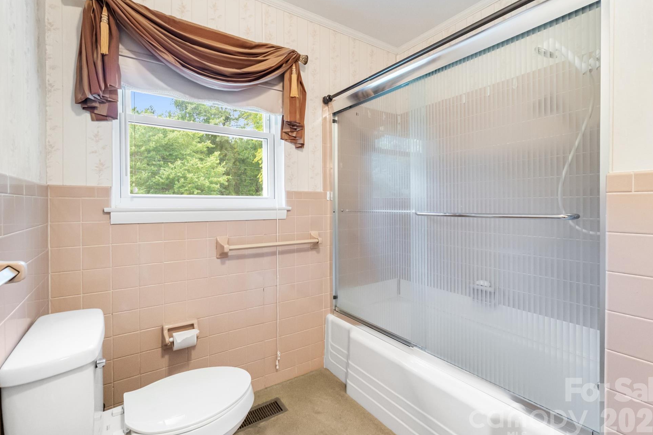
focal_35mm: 16
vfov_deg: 73.7
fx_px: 290
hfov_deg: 96.7
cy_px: 213
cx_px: 325
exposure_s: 1/30
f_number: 7.1
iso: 1000
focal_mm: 10
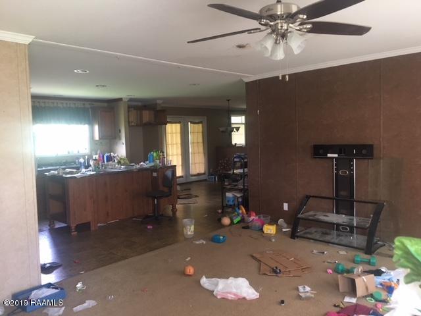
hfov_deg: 61.7
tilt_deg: -3.0
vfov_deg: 48.2
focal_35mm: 29
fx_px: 353
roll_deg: +1.7
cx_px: 210
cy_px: 158
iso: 100
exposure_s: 1/30
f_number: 2.2
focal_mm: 4.15
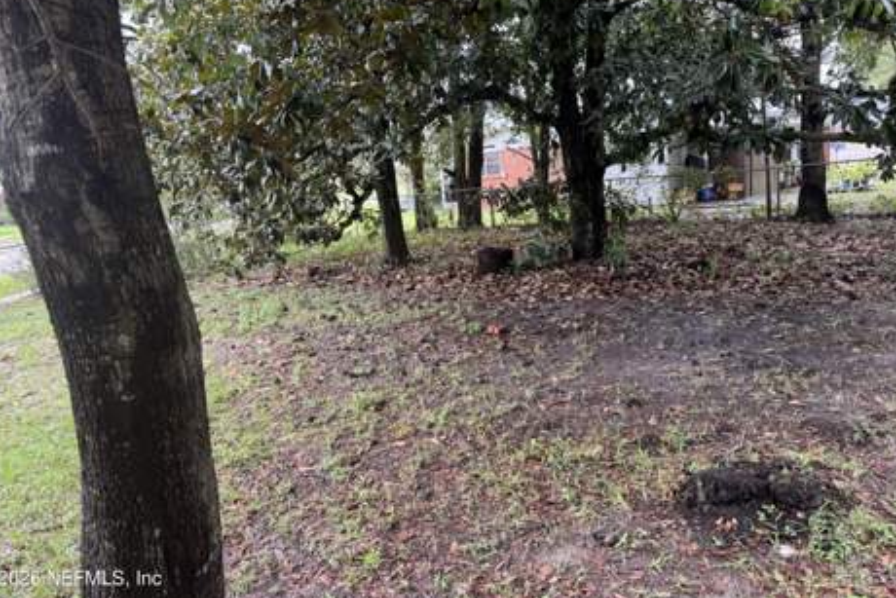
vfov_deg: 49.4
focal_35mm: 26
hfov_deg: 69.4
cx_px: 448
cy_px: 258
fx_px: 647
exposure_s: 1/121
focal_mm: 6.76
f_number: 1.78
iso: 80
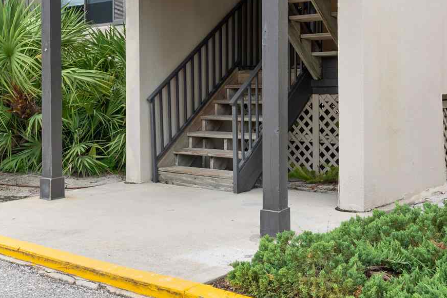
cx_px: 249
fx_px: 610
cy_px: 82
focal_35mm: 49
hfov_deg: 40.2
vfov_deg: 27.2
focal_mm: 20.9
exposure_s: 1/60
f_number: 8
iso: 100
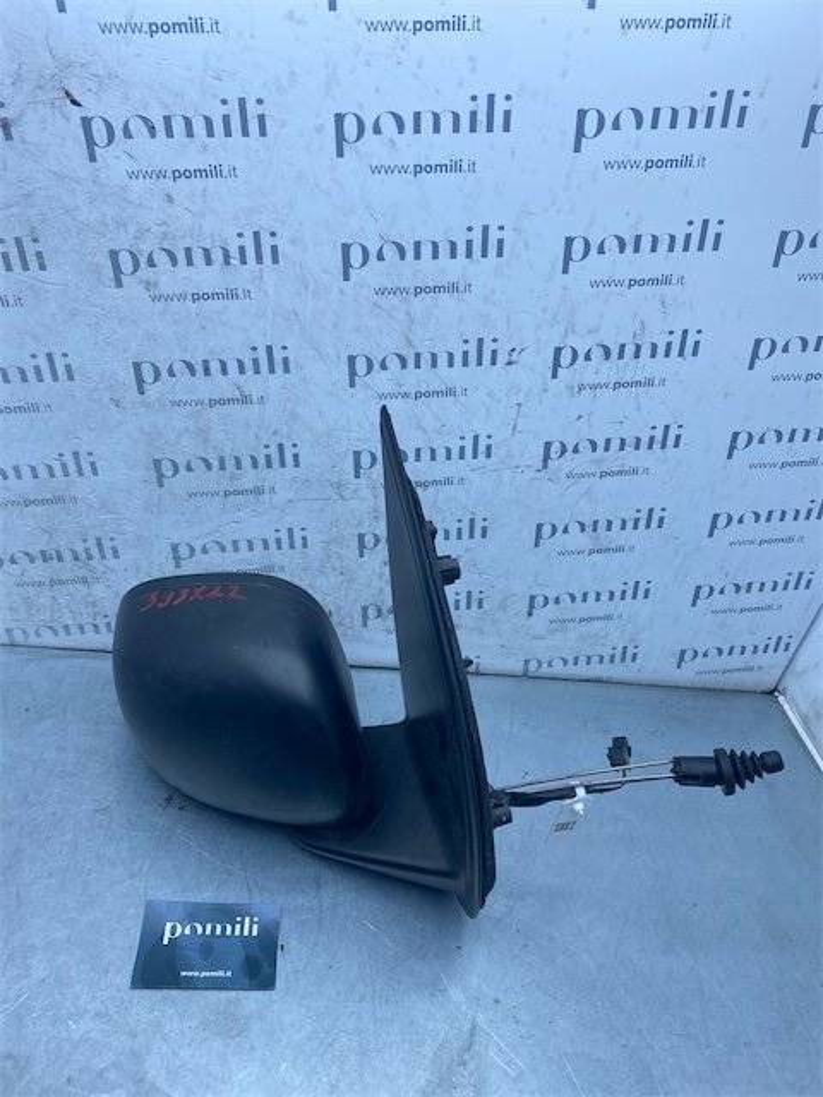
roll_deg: -12.7
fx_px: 824
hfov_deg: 53.1
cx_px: 412
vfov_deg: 67.3
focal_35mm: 26
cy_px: 548
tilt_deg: -33.7
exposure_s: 1/912
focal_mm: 4.25
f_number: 1.8
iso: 32
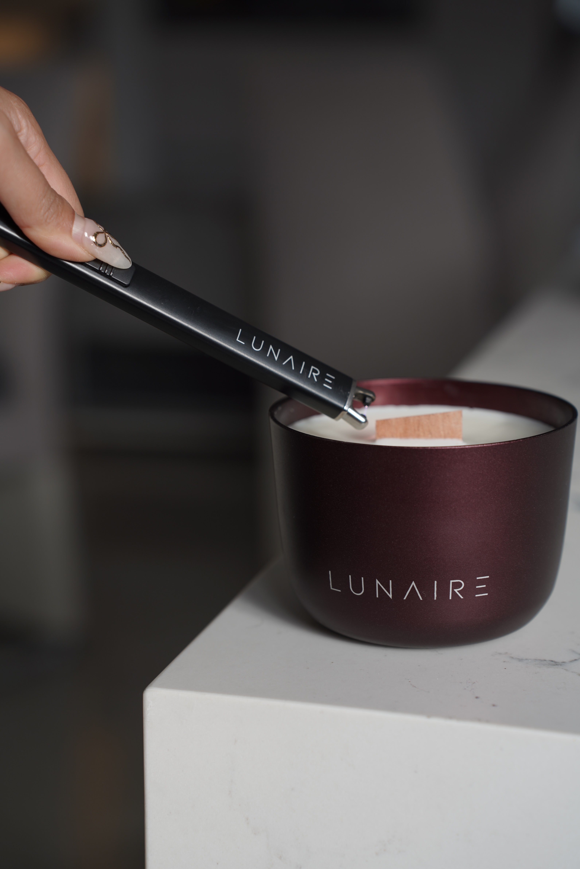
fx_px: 1812
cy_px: 434
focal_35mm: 75
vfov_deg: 27.0
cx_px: 290
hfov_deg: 18.2
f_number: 4
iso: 100
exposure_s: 1/50
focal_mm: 75
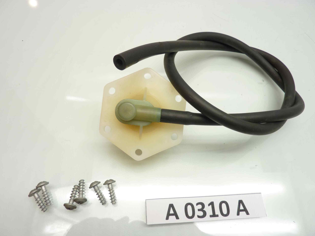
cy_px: 118
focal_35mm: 25
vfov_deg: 54.9
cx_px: 158
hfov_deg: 69.4
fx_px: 227
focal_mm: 4.1
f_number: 3.3
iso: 80
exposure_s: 1/15
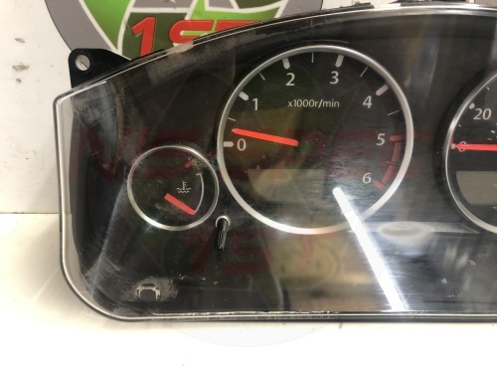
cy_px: 186
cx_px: 248
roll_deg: -1.0
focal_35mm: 28
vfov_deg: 49.7
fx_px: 402
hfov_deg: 63.4
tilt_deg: -21.0
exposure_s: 1/17
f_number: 1.8
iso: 50
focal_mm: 3.99
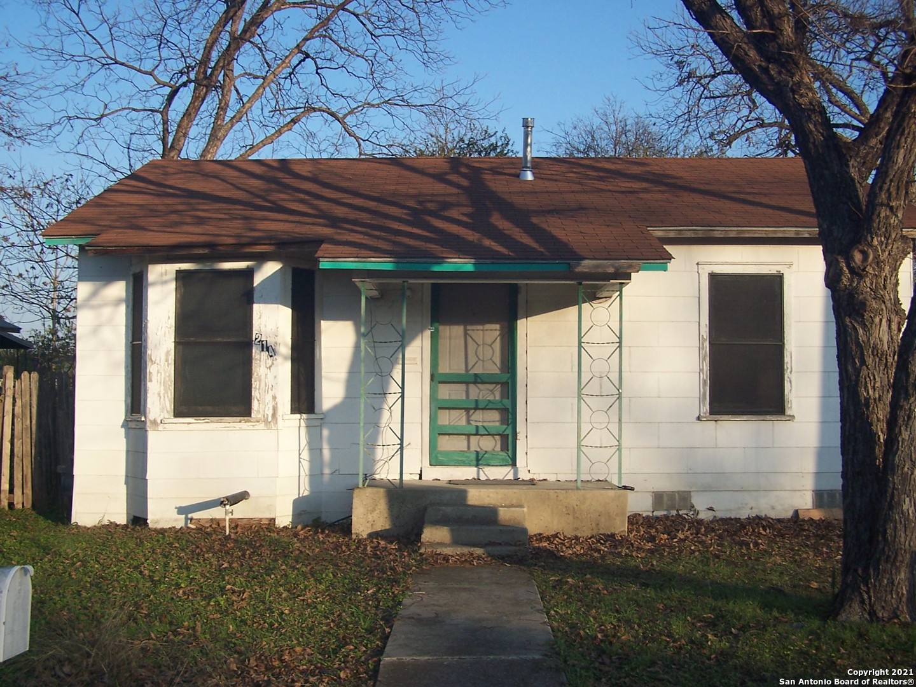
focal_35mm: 38
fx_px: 1006
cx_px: 458
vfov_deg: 37.7
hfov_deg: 49.0
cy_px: 344
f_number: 2.8
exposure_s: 1/750
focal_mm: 6.3
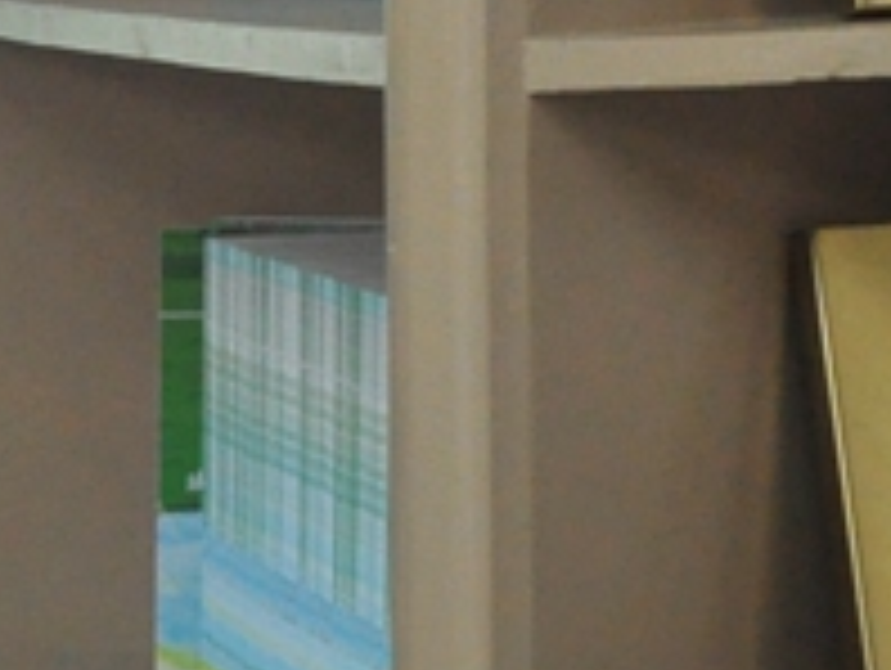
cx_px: 1827
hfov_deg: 10.0
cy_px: -301
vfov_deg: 8.1
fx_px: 4675
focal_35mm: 181
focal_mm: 25
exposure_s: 1/30
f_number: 5.6
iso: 2000
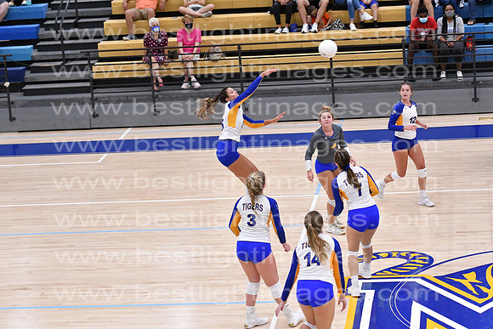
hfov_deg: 19.5
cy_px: 164
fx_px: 1438
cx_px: 246
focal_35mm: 105
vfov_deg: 13.0
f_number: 3.2
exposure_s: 1/1000
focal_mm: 70
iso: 6400
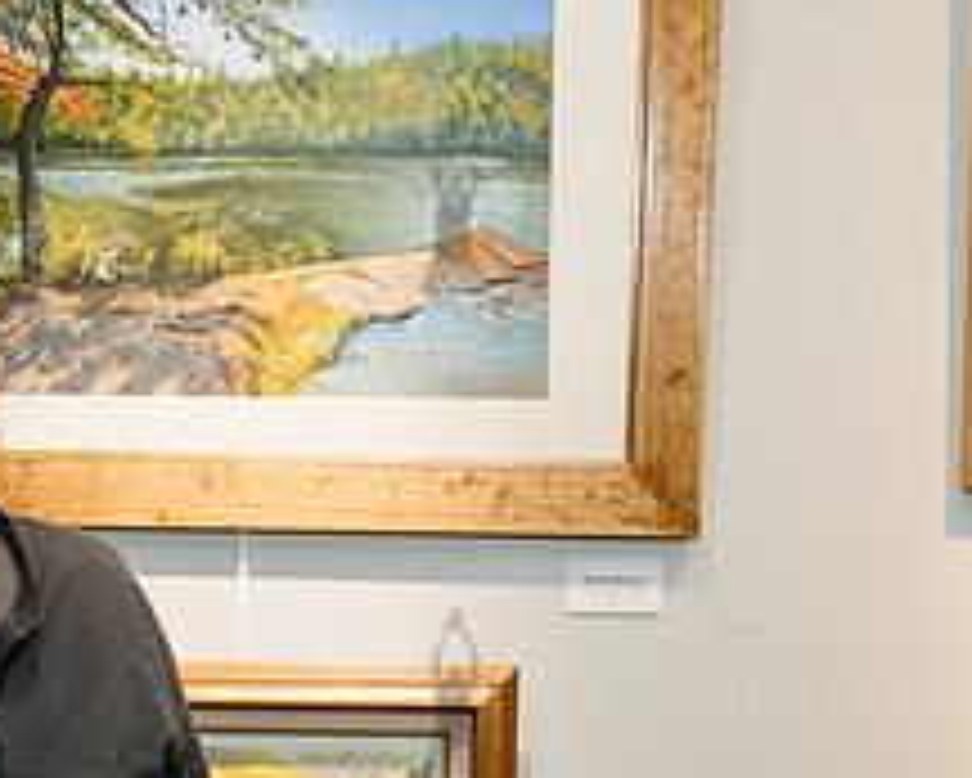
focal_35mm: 76
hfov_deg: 25.0
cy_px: 729
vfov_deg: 19.7
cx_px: 376
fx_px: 2187
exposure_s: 1/200
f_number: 5
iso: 4000
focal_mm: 24
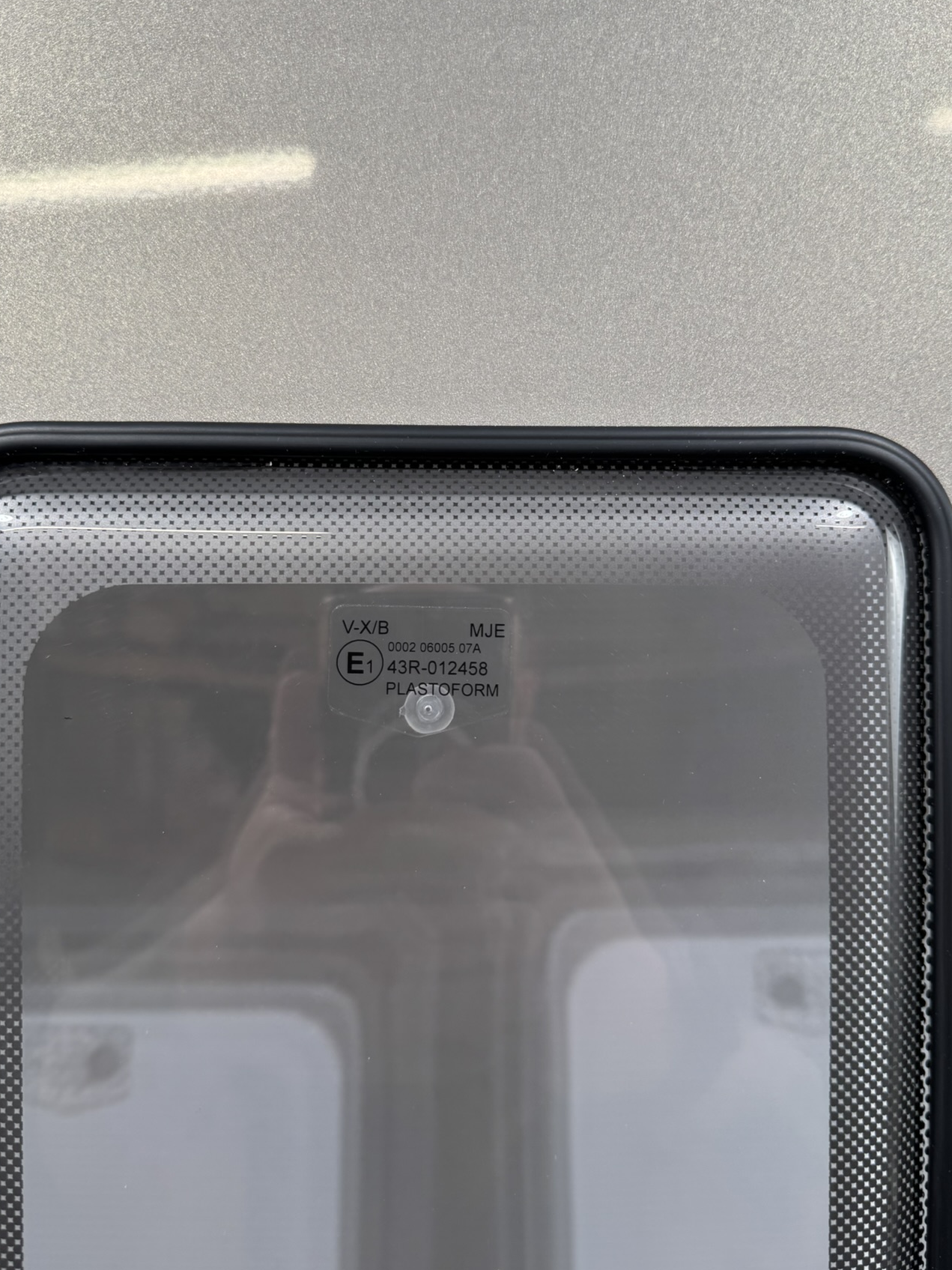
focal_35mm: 29
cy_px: 614
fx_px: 1064
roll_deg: -0.5
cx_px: 517
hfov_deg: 48.2
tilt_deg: -0.9
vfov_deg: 61.6
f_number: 1.78
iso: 64
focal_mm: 6.76
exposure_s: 1/100
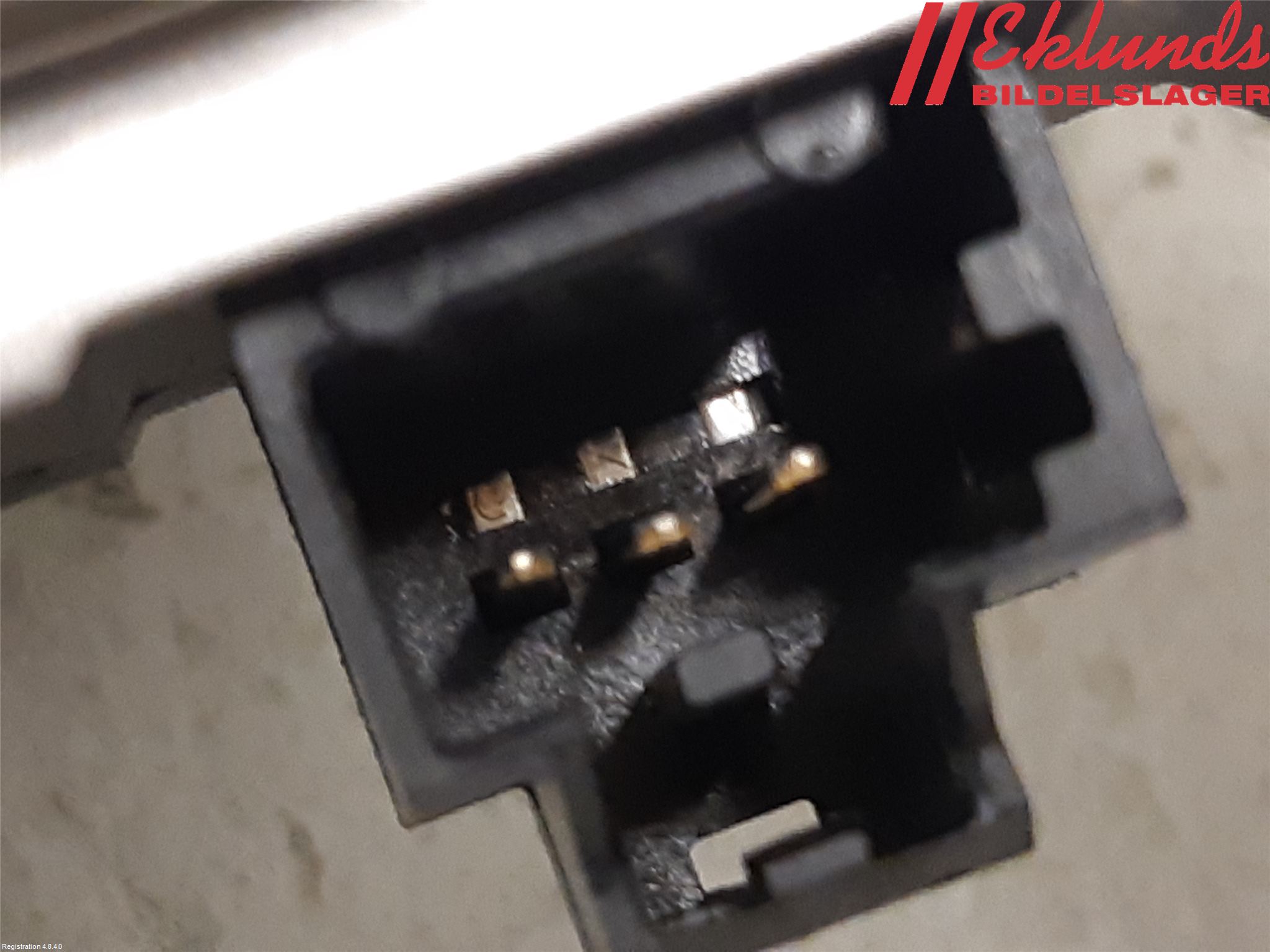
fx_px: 954
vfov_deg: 53.1
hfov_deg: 67.3
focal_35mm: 26
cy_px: 476
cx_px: 635
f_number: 1.7
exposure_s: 1/33
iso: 200
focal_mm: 3.93
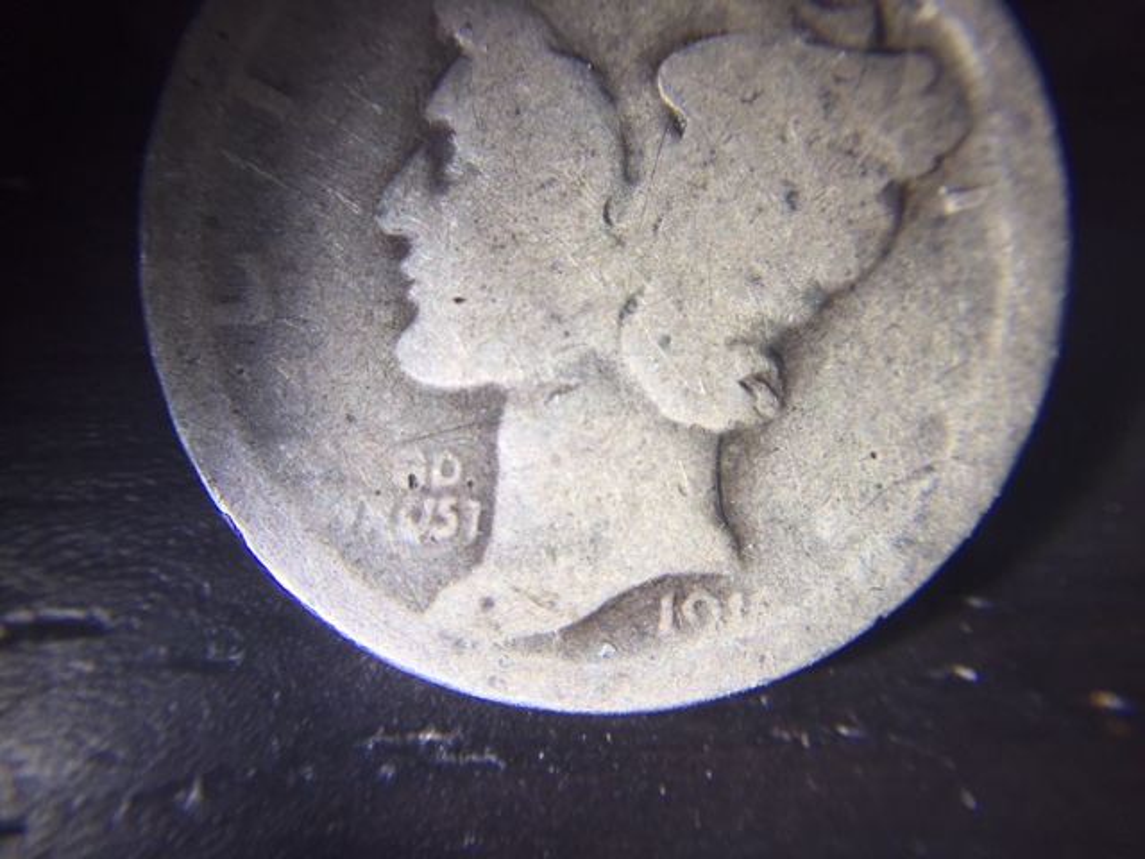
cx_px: 572
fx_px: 959
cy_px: 430
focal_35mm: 29
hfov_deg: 61.7
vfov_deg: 48.2
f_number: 2.2
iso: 32
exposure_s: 1/694
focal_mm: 4.15
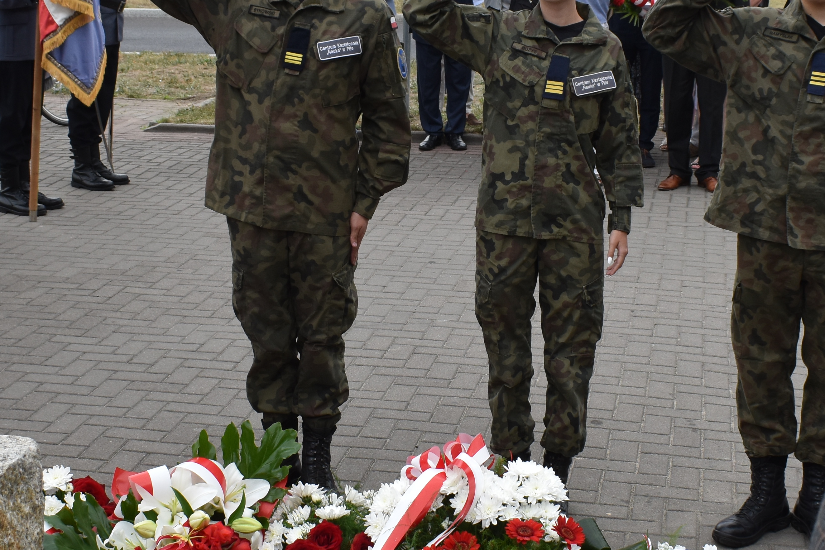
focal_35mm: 68
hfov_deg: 29.6
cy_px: 260
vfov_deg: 20.0
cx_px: 444
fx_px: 1558
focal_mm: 20
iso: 280
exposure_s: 1/250
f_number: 8
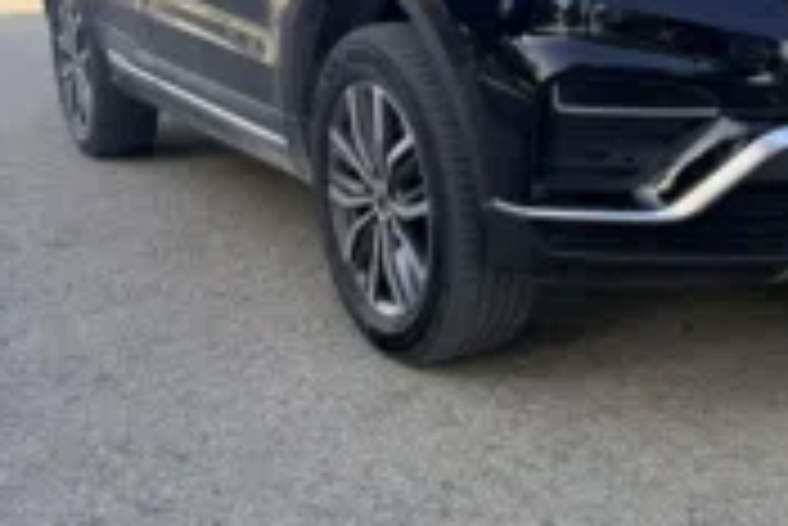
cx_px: 594
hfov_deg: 34.3
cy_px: 229
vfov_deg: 23.8
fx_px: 1249
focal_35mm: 57
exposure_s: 1/689
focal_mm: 6.76
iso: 100
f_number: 1.78
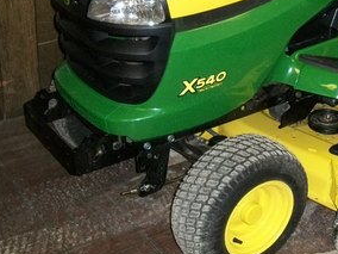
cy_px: 35
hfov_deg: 28.2
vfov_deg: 21.5
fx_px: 654
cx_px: 280
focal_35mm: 67
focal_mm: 6.3
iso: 320
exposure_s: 1/60
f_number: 3.1
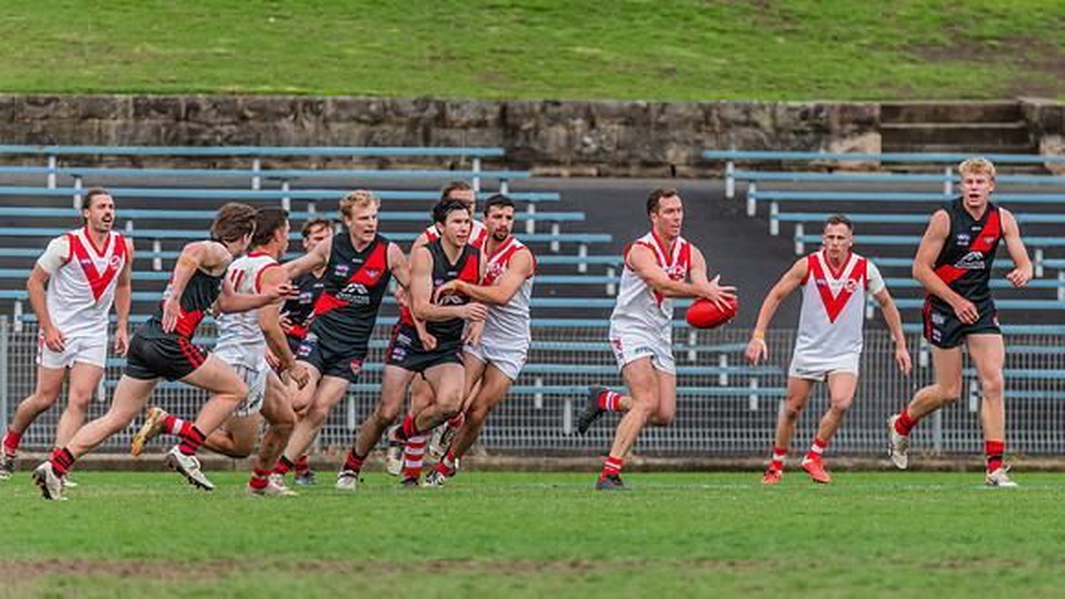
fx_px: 16765
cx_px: 667
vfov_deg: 2.0
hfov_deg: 3.6
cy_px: 274
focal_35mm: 594
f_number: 6
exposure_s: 1/1600
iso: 900
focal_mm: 450
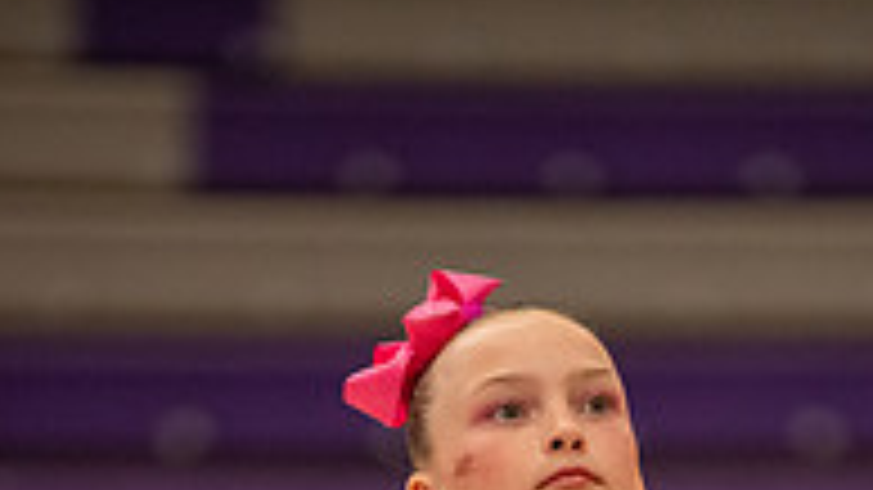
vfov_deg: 2.5
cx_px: 549
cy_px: 940
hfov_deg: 4.4
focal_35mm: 486
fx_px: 11247
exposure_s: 1/640
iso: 3200
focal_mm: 200
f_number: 2.8
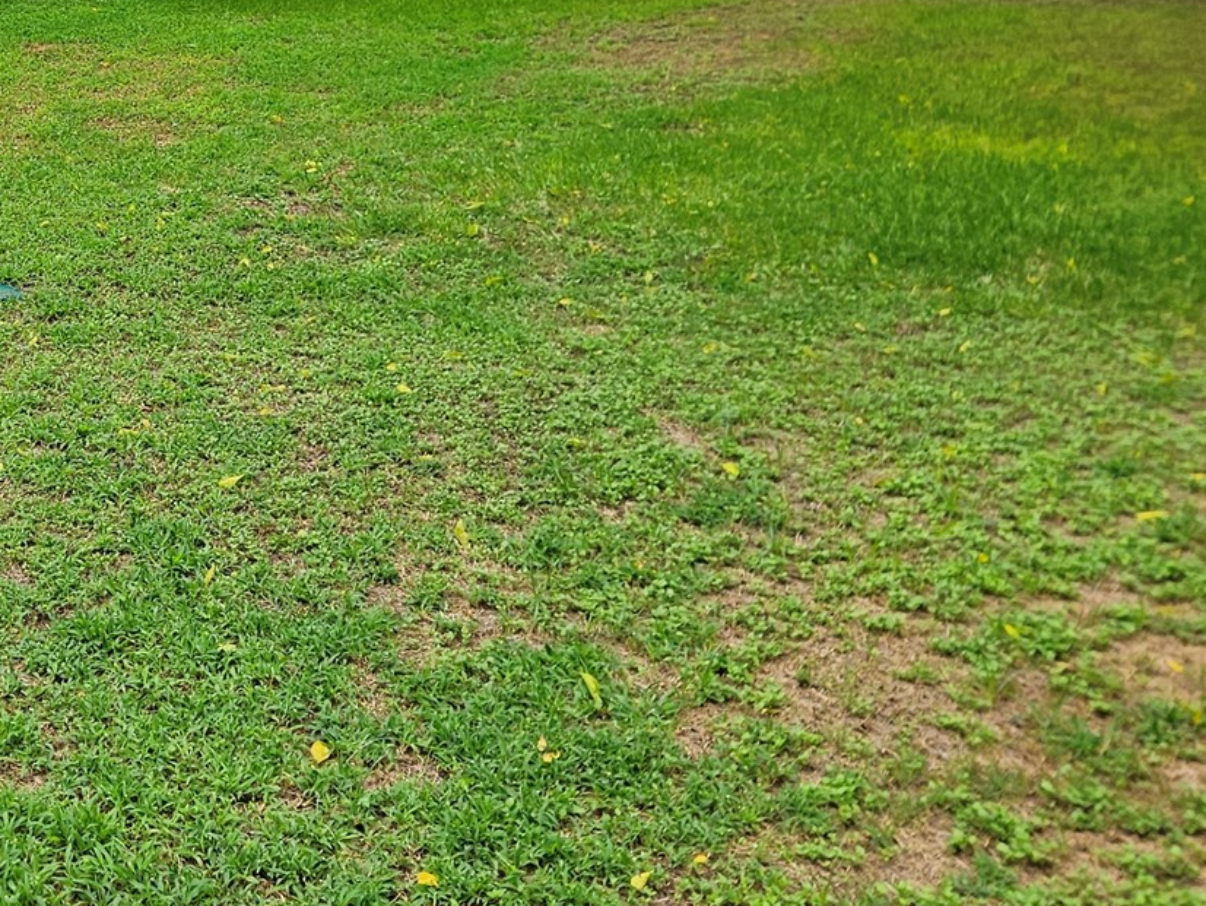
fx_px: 1986
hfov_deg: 32.0
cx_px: 102
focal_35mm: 57
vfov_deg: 25.0
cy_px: 123
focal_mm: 5.4
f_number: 1.8
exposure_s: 1/1090
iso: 50
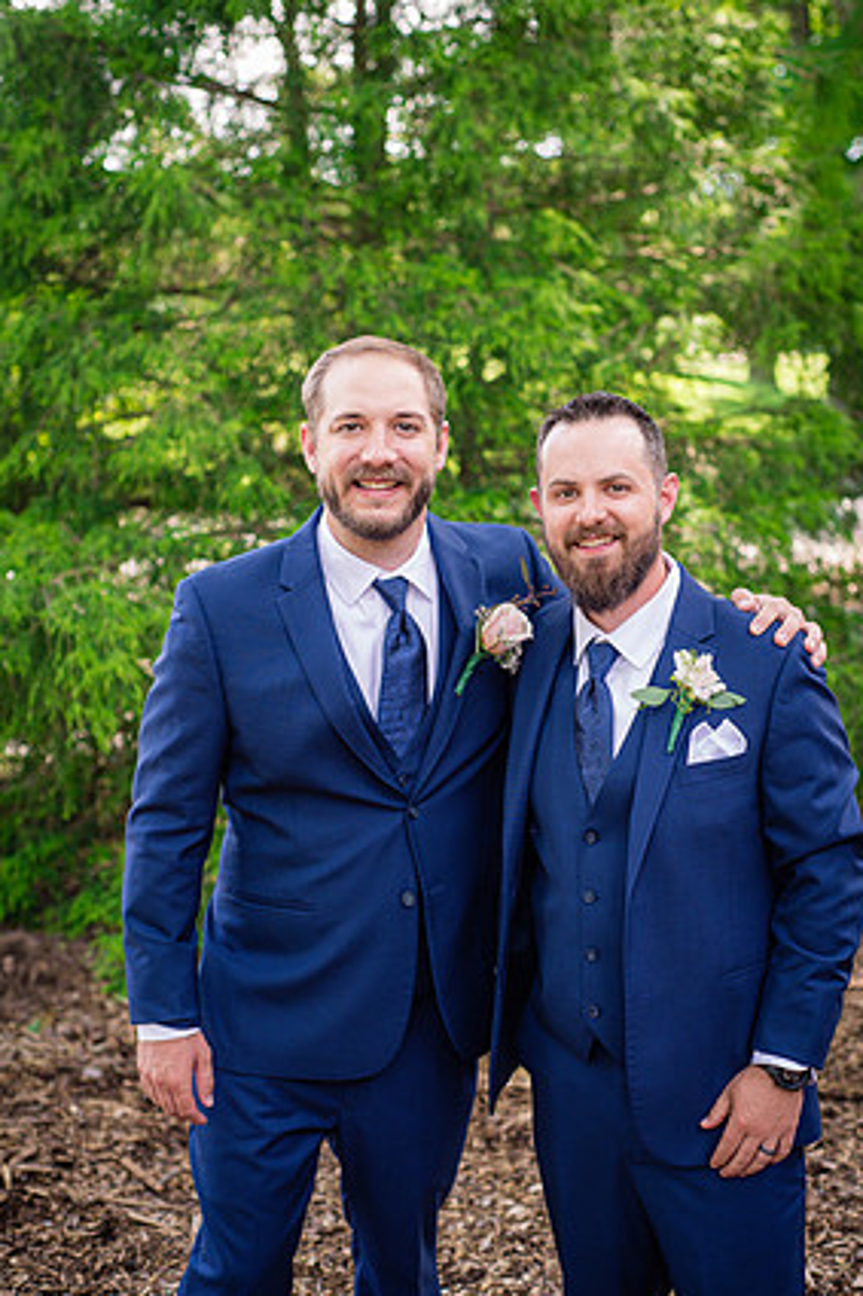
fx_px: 1907
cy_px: 680
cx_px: 448
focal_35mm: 53
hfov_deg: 25.5
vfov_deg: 37.5
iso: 400
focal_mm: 50
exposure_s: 1/320
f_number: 3.2
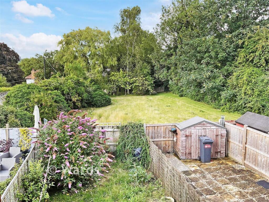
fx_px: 225
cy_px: 101
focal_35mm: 29
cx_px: 134
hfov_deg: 61.7
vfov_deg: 48.2
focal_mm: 3
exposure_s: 1/249
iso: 16
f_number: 1.8
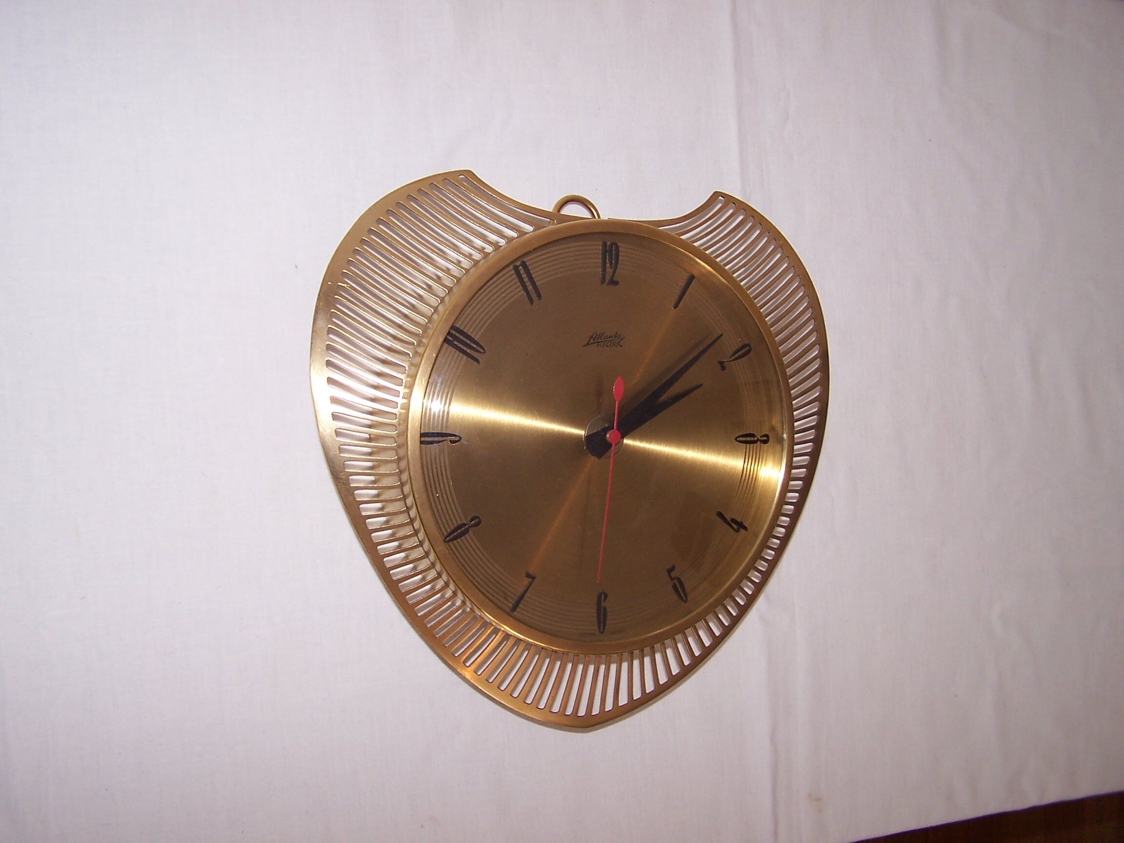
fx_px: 1234
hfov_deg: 49.0
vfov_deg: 37.7
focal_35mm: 38
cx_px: 562
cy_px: 422
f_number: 2.8
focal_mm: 6.3
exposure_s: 1/60
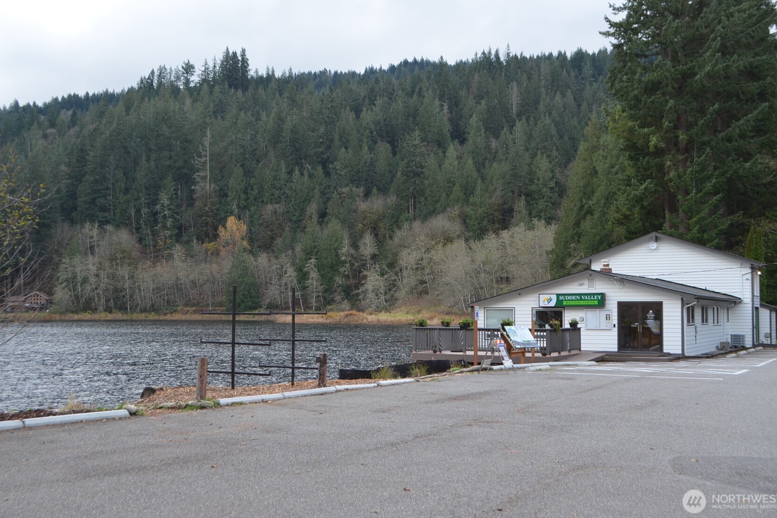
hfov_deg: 48.5
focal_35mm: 40
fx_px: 863
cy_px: 255
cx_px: 397
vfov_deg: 33.4
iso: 200
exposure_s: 1/180
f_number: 6.7
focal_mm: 26
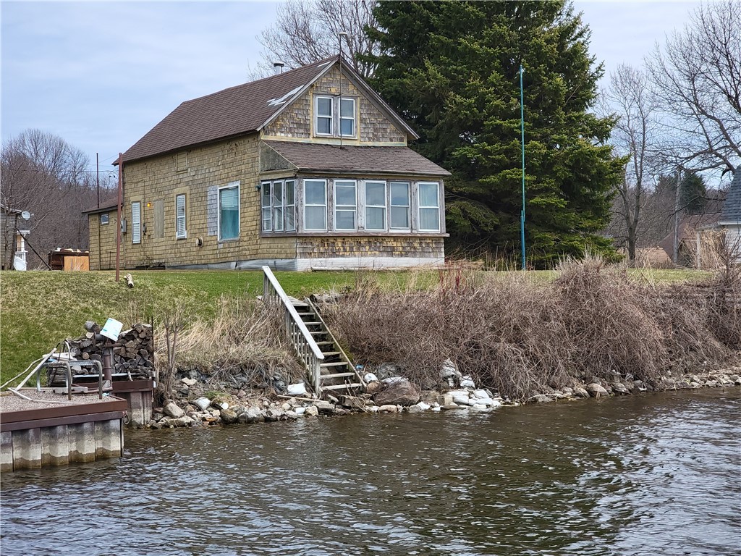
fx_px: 1541
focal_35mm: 72
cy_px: 278
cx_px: 370
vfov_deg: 20.4
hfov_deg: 27.0
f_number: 2.4
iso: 50
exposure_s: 1/1102
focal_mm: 9
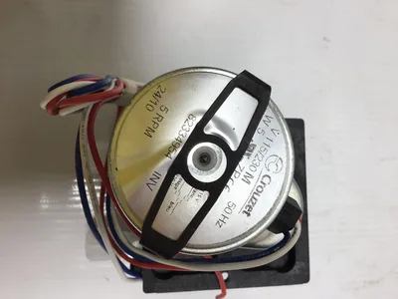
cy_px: 150
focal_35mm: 31
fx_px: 356
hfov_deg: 58.4
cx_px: 199
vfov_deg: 45.4
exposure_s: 1/141
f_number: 2.4
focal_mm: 3.3
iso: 25
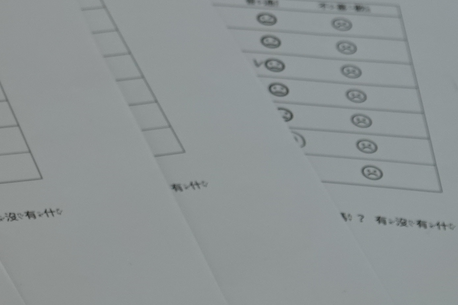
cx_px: -342
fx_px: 1946
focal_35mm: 153
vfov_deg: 8.9
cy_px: 311
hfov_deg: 12.4
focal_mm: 14.16
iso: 100
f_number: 3.2
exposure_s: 1/100
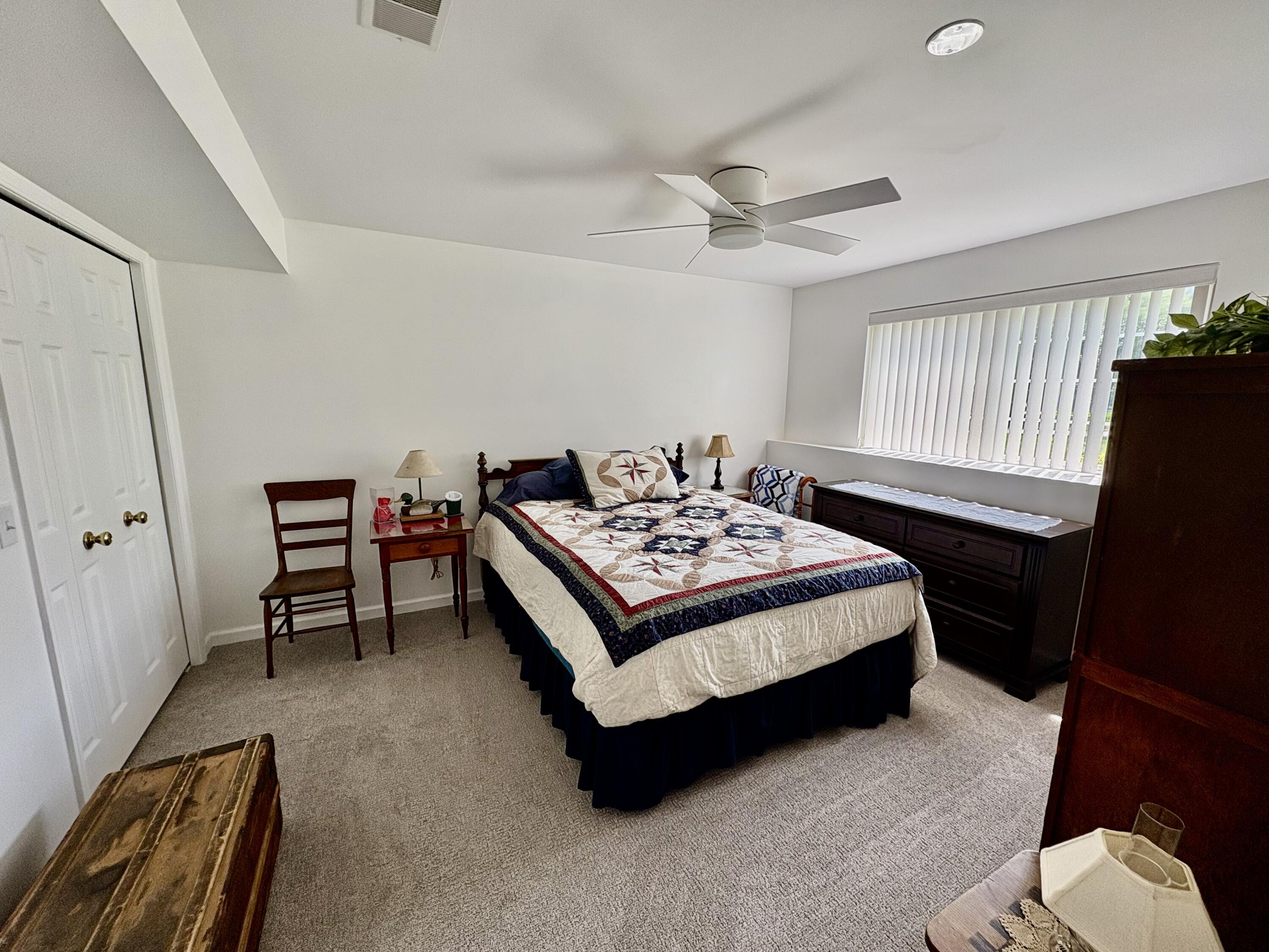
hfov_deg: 102.1
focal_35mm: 14
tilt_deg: -9.7
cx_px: 634
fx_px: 513
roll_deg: -0.1
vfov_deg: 85.7
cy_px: 476
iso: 64
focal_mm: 2.22
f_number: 2.2
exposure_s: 1/140
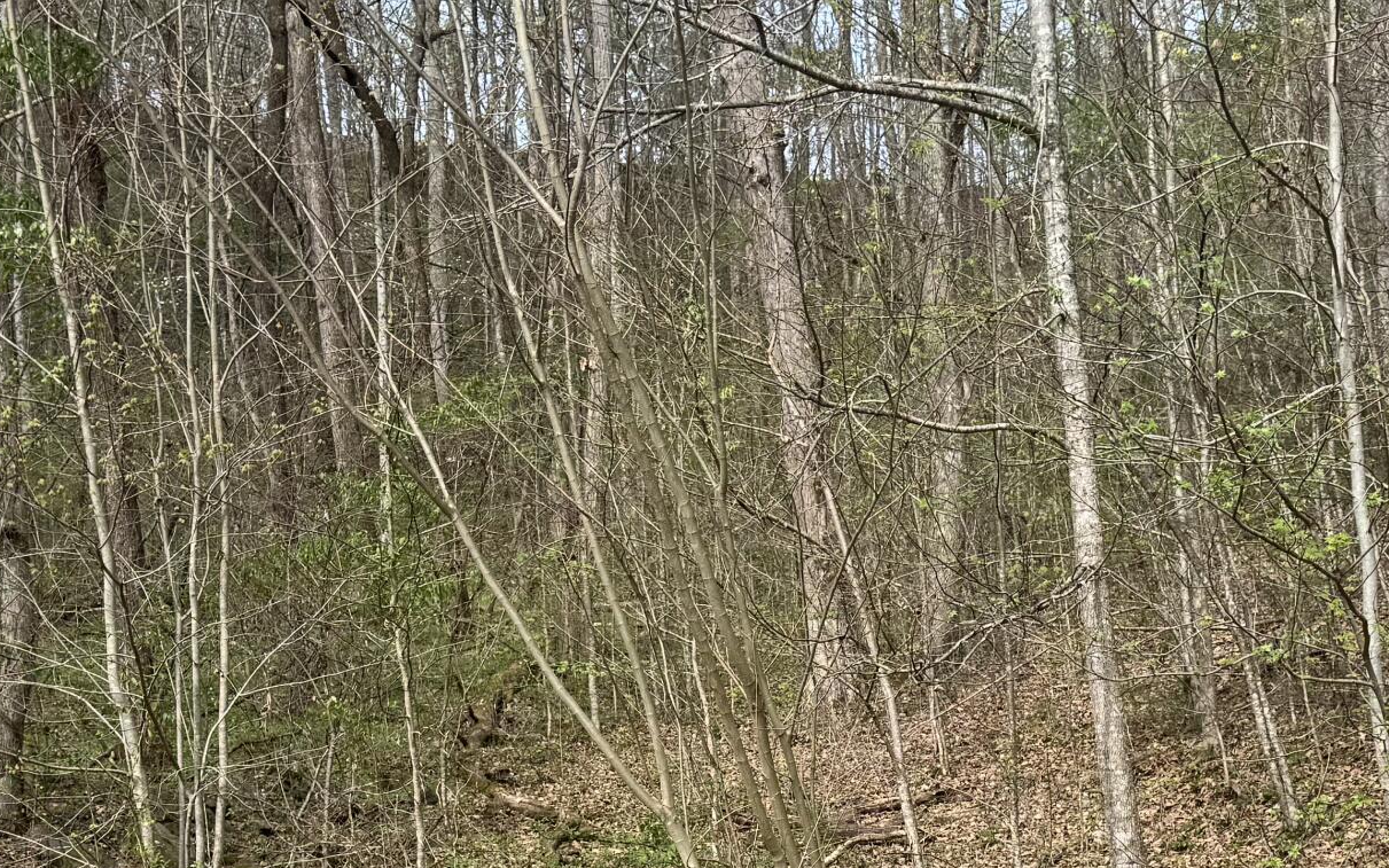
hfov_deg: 32.4
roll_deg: +1.0
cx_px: 770
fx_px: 2385
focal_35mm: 63
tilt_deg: +2.9
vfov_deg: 20.1
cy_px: 830
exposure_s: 1/1193
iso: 80
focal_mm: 6.76
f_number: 1.78
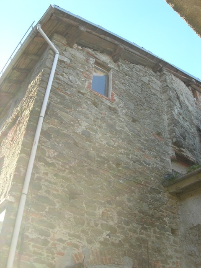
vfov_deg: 49.0
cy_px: 134
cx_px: 100
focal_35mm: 38
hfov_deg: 37.7
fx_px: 294
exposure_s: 1/72
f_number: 4.8
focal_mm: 7.8
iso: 64
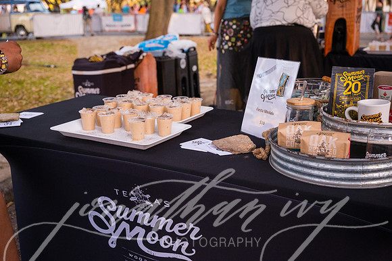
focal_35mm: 41
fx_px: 446
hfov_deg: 47.4
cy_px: 130
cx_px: 196
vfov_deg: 32.6
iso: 1250
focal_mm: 41
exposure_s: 1/800
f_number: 4
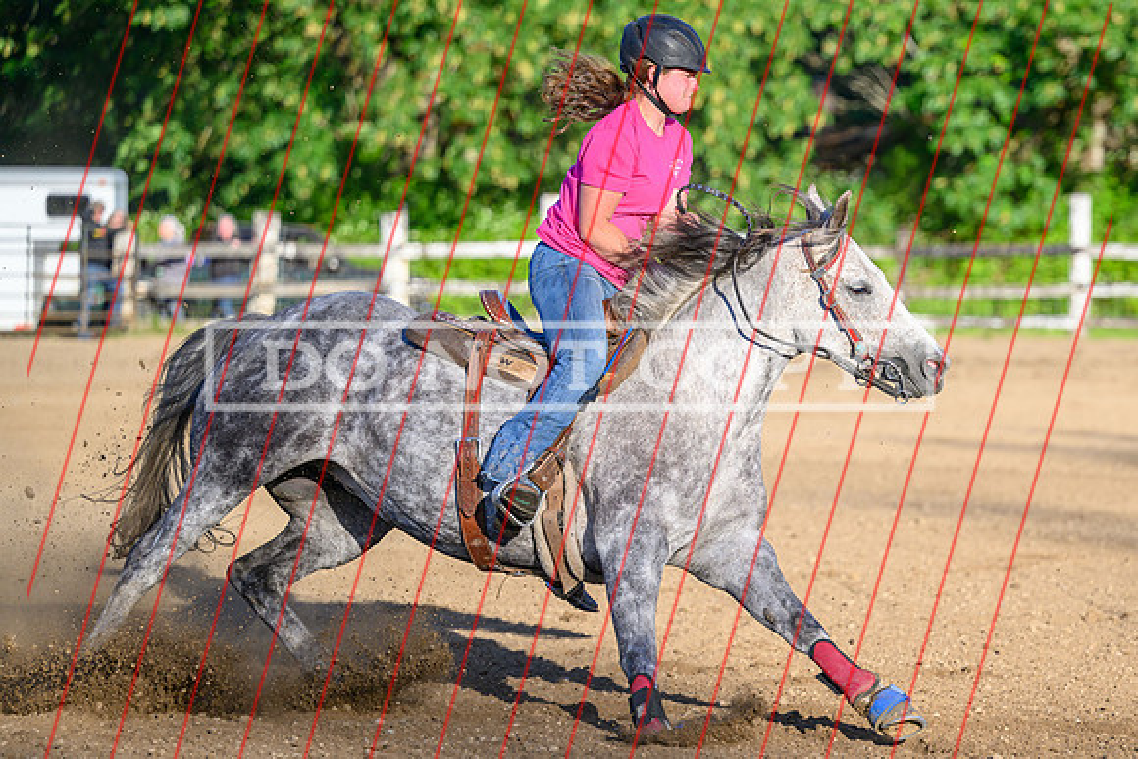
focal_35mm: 161
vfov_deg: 8.5
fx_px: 5081
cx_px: 714
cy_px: 406
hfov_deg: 12.8
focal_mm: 115
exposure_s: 1/2500
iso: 220
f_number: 2.8
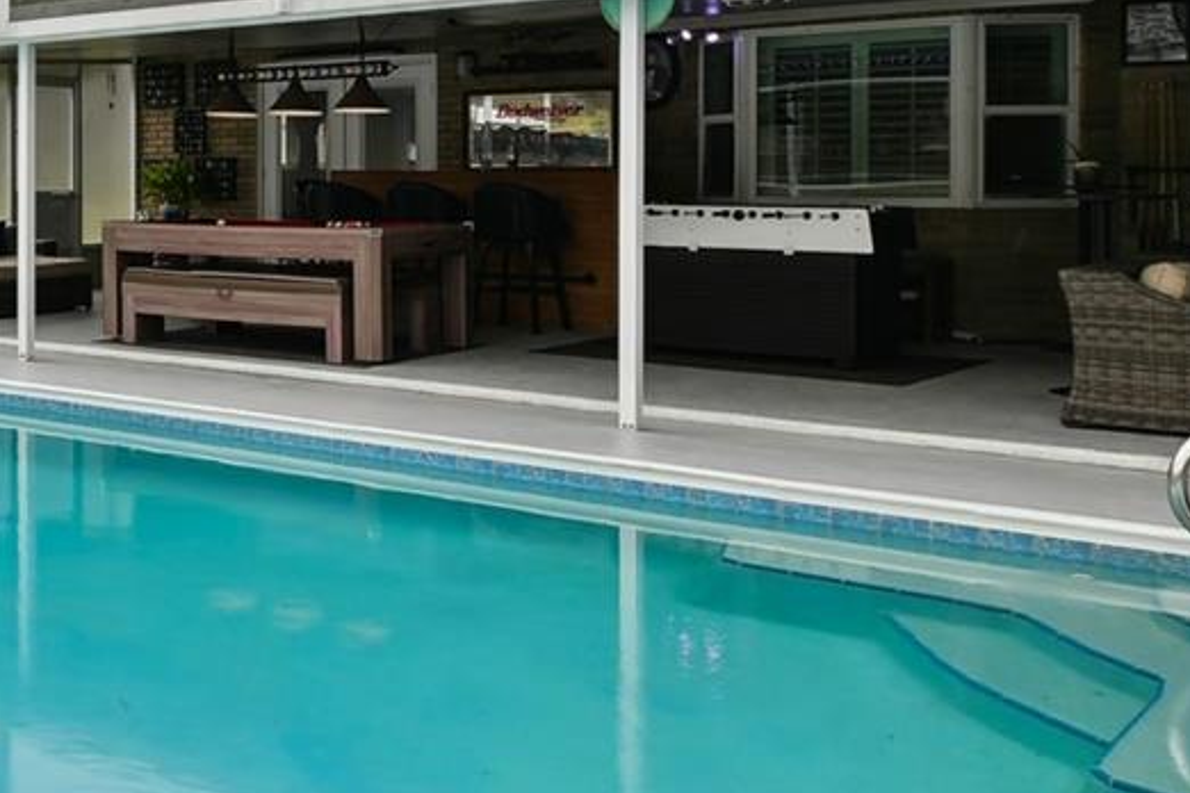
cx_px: -91
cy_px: 185
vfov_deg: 28.7
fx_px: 1520
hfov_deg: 36.7
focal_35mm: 46
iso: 100
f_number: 7.1
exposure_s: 1/125
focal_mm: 10
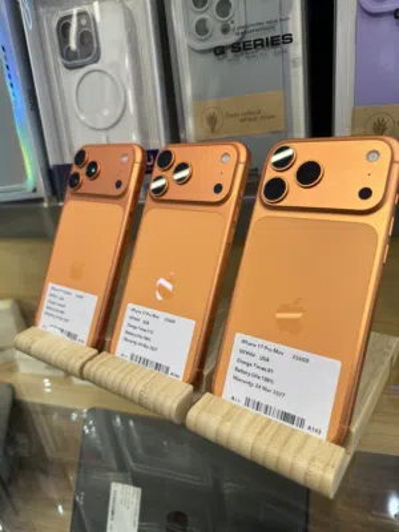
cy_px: 266
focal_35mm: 24
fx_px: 369
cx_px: 200
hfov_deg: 56.8
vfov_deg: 71.6
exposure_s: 1/102
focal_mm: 6.86
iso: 50
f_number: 1.78
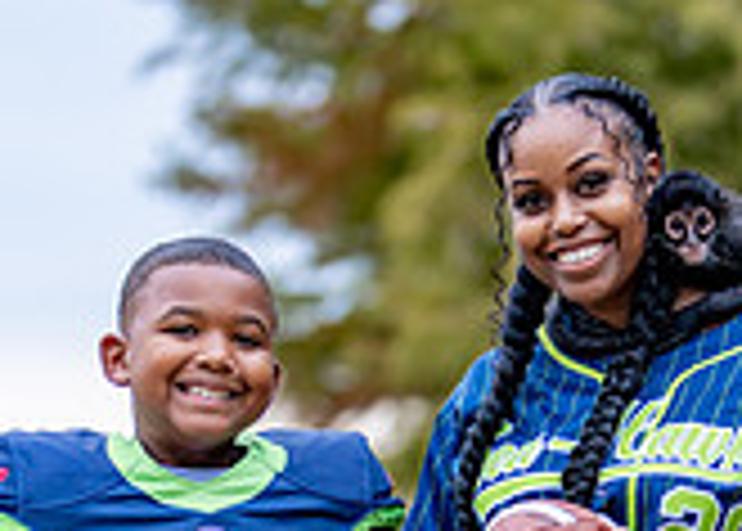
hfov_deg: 10.3
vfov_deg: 7.3
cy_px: 784
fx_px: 4111
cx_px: 630
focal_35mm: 195
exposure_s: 1/500
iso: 200
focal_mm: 50
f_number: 1.2
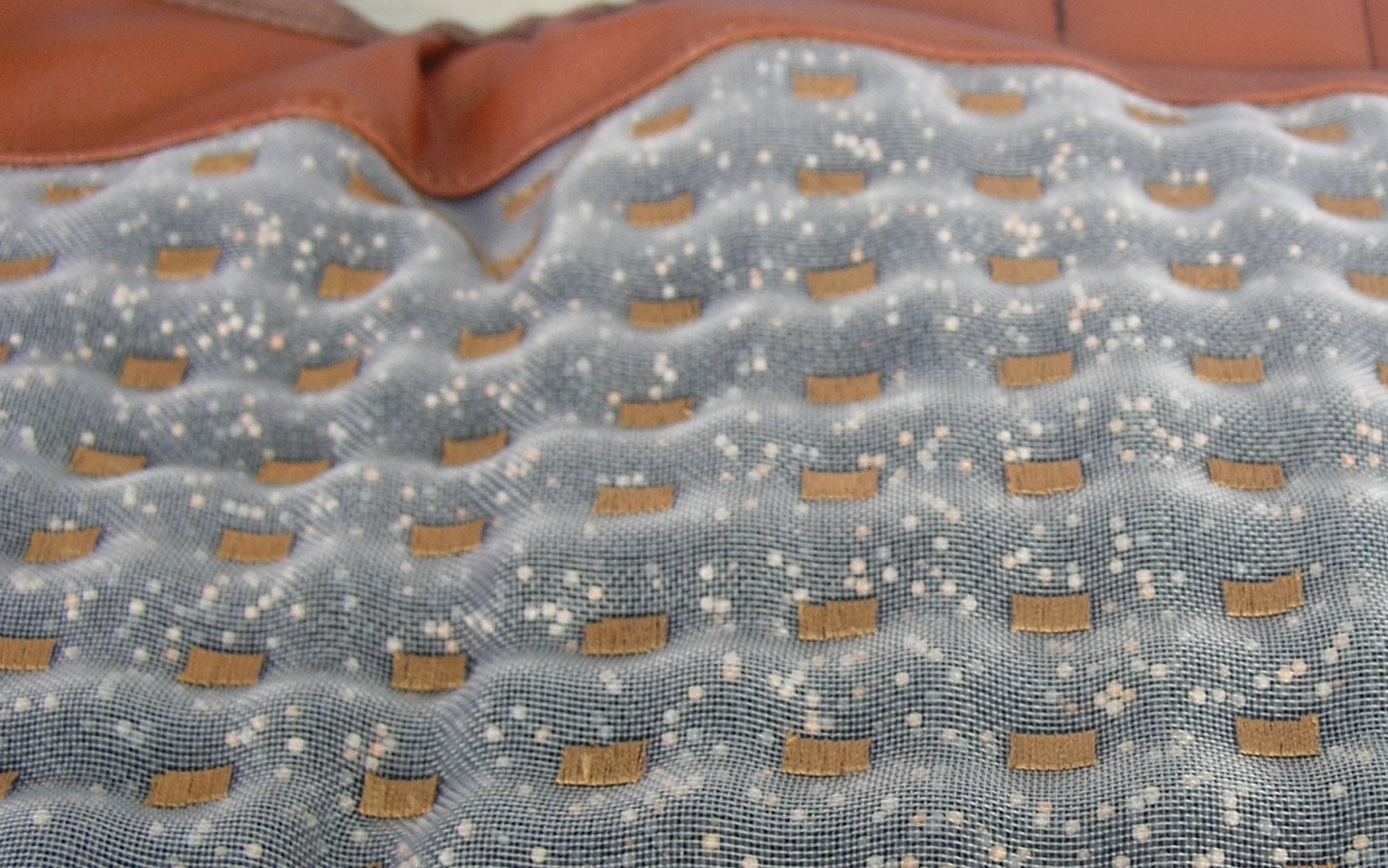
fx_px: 2308
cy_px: 623
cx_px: 1092
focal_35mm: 61
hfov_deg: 32.6
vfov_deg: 21.2
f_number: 2.7
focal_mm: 6
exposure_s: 1/8.6
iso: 50
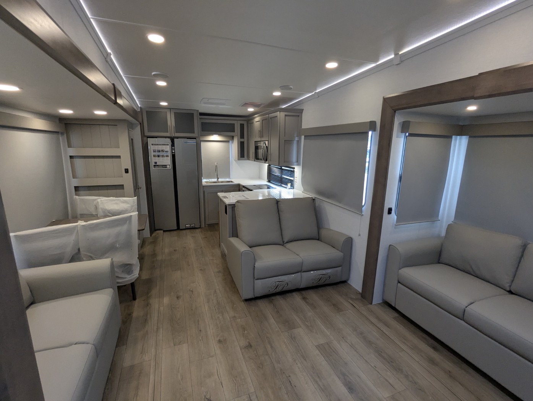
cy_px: 200
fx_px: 247
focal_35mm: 16
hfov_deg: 94.4
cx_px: 266
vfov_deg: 78.2
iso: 314
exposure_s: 1/140
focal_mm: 2.35
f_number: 2.2
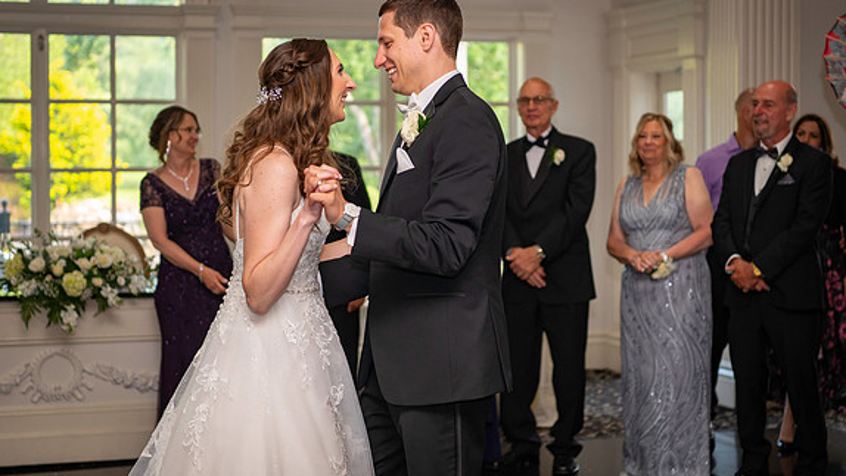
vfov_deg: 16.3
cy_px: 208
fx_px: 1660
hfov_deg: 28.6
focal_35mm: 74
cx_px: 426
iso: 800
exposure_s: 1/125
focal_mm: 70
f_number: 3.5
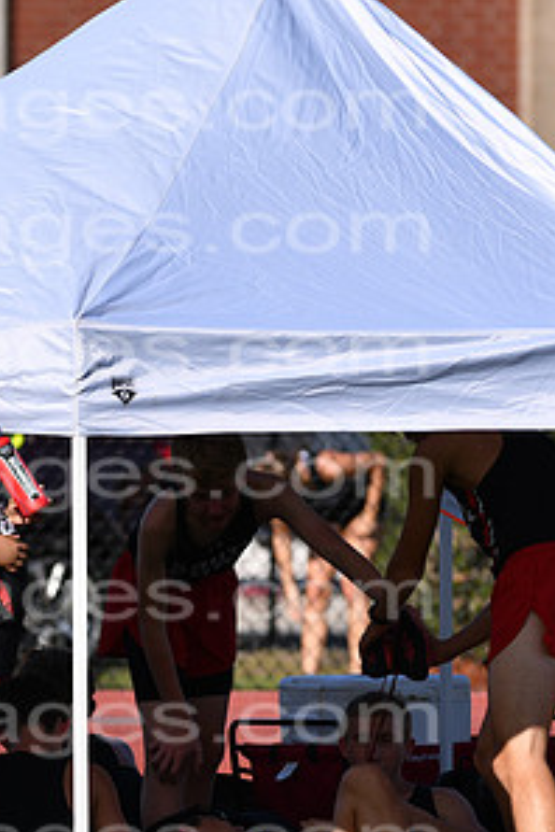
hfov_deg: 1.6
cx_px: -196
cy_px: 539
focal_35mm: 879
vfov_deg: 2.3
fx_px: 20325
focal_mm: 300
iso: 200
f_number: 5.6
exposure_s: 1/2000
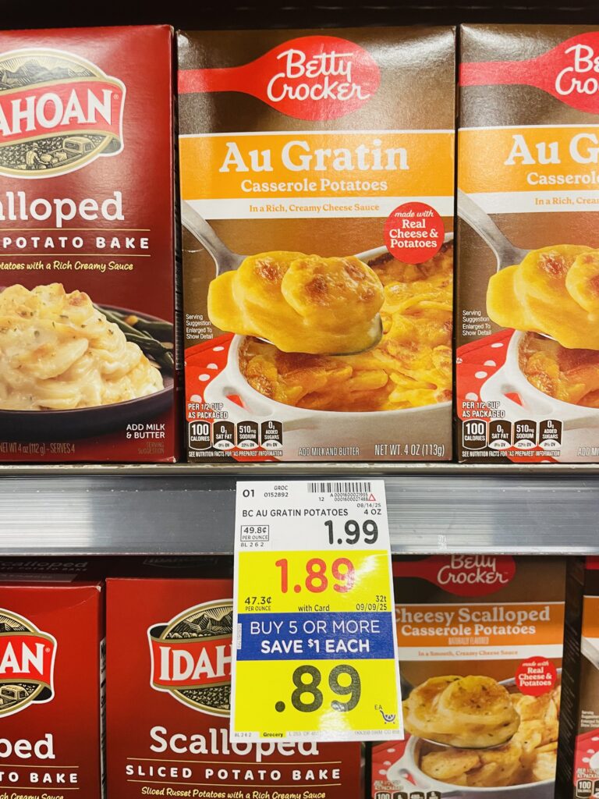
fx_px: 600
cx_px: 300
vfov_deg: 67.3
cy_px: 400
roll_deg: +0.1
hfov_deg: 53.1
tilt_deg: -5.6
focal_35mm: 26
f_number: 1.6
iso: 125
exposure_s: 1/60
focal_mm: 4.2
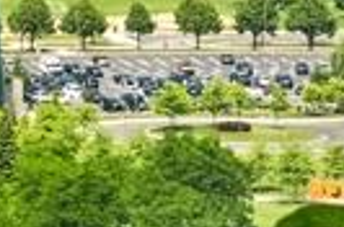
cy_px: -160
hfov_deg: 6.2
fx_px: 3012
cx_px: -476
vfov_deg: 4.3
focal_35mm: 316
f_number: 8
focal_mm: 27
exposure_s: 1/60
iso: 500
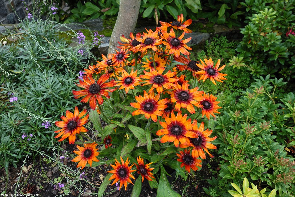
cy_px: 98
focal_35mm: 28
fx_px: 229
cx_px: 148
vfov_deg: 46.4
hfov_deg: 65.5
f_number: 4.5
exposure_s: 1/100
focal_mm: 10.4
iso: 125
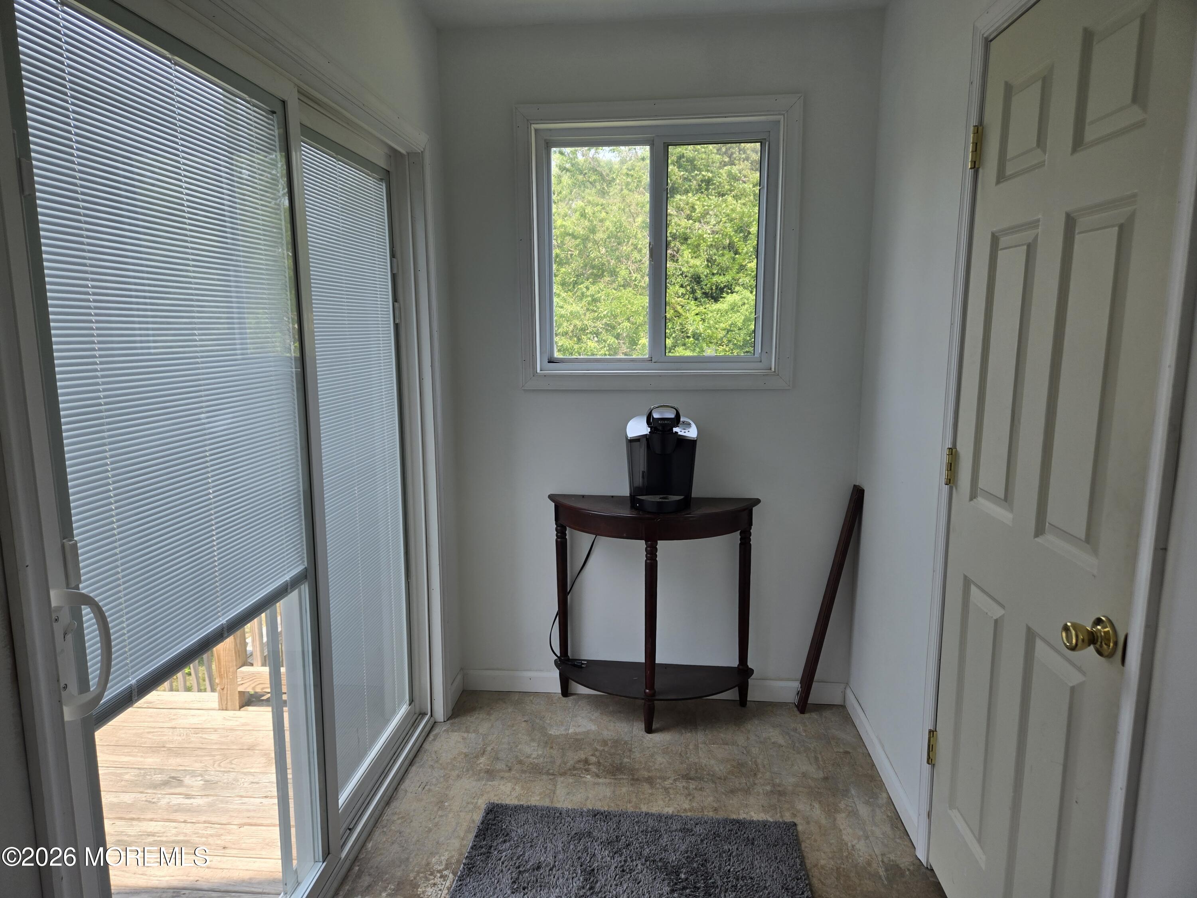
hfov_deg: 73.9
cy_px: 449
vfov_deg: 58.9
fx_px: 795
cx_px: 598
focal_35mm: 23
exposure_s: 1/338
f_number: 1.8
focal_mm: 5.4
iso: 25
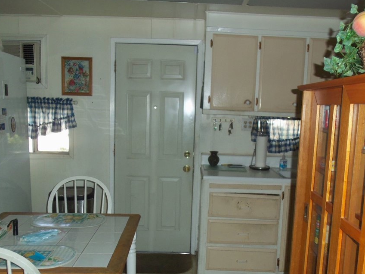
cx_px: 214
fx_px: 369
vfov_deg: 40.7
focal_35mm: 35
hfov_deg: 52.4
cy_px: 134
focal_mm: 5.2
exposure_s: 1/30
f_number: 3.4
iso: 100
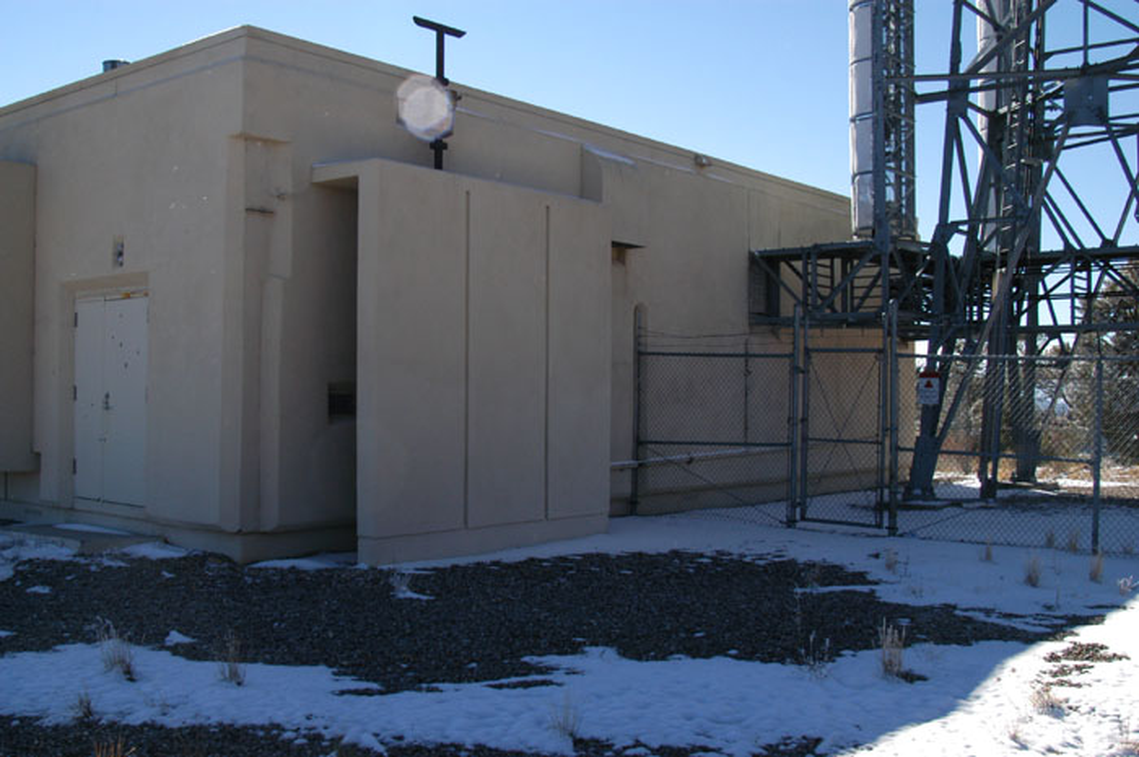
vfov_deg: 36.8
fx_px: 1138
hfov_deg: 53.2
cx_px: 570
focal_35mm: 36
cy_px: 378
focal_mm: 24
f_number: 10
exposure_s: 1/350
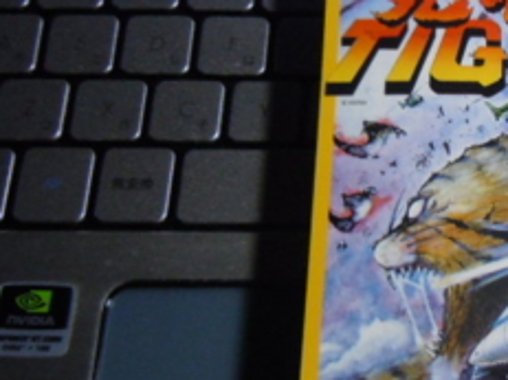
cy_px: 180
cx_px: 539
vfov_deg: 18.9
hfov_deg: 23.7
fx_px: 1144
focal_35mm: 78
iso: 400
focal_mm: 5.4
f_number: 3.5
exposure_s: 1/20
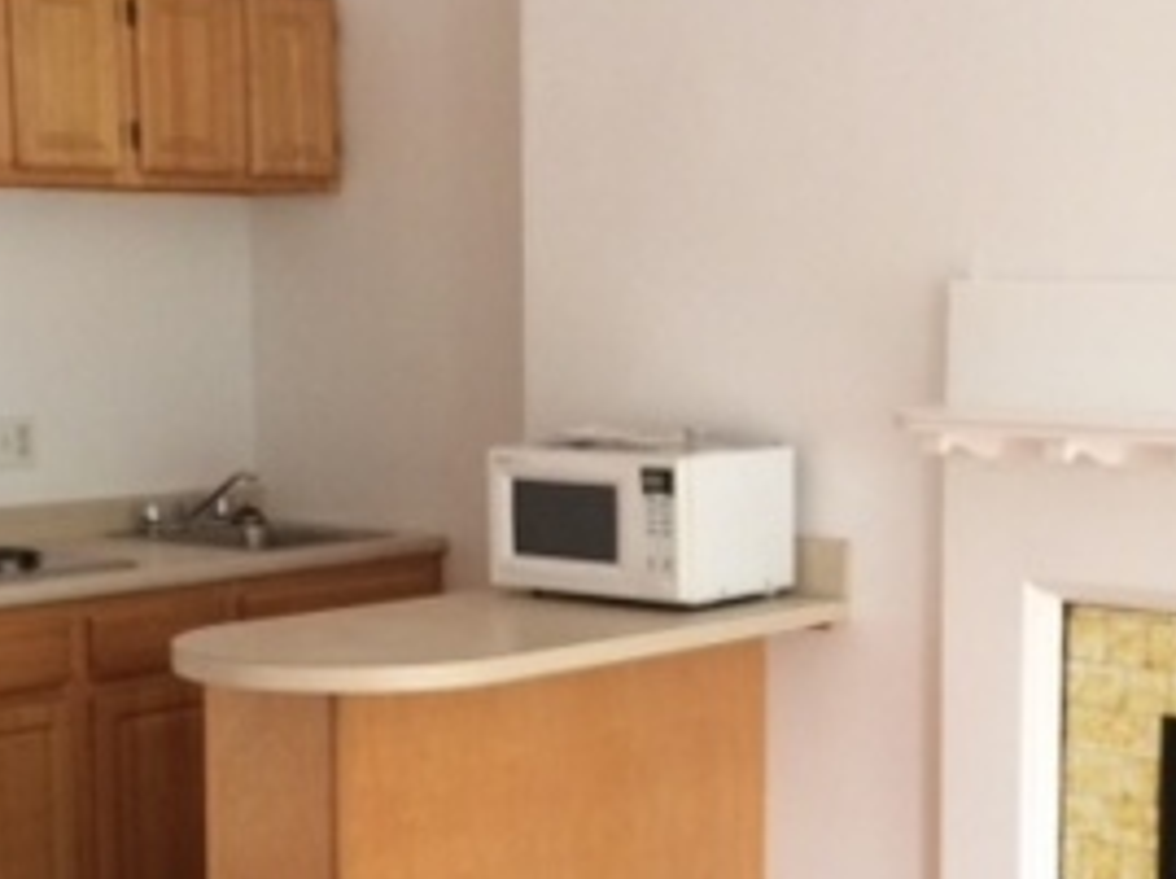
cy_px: 625
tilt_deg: -9.2
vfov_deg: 20.3
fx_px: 2443
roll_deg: -0.3
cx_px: 689
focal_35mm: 72
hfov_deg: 27.0
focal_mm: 4.15
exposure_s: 1/30
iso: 125
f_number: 2.2
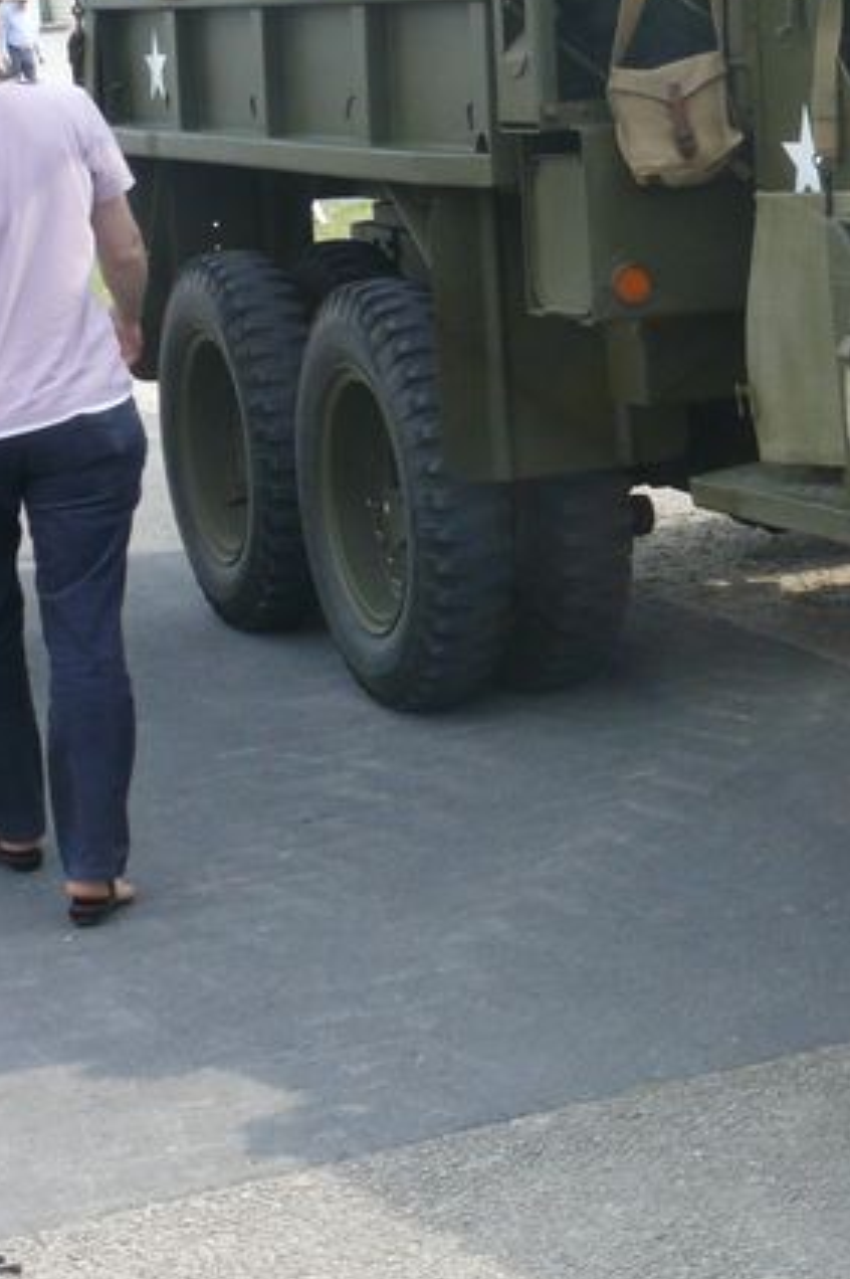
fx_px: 3122
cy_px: 341
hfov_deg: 13.8
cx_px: 1528
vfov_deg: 22.9
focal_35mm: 88
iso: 100
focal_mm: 7.4
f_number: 5.6
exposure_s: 1/250
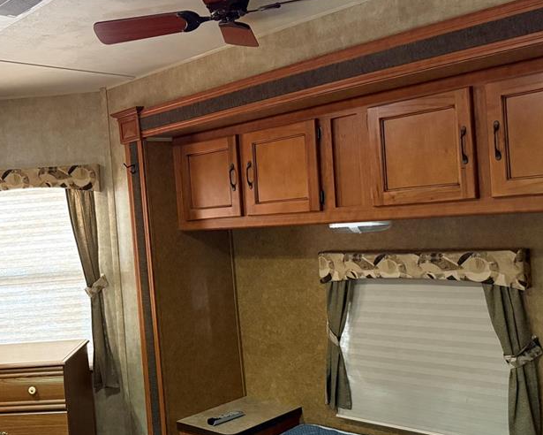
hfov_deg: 45.2
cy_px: 248
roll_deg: +3.7
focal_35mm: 39
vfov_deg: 38.2
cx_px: 134
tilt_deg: -1.5
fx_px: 627
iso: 800
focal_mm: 6.76
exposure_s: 1/60
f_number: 1.78
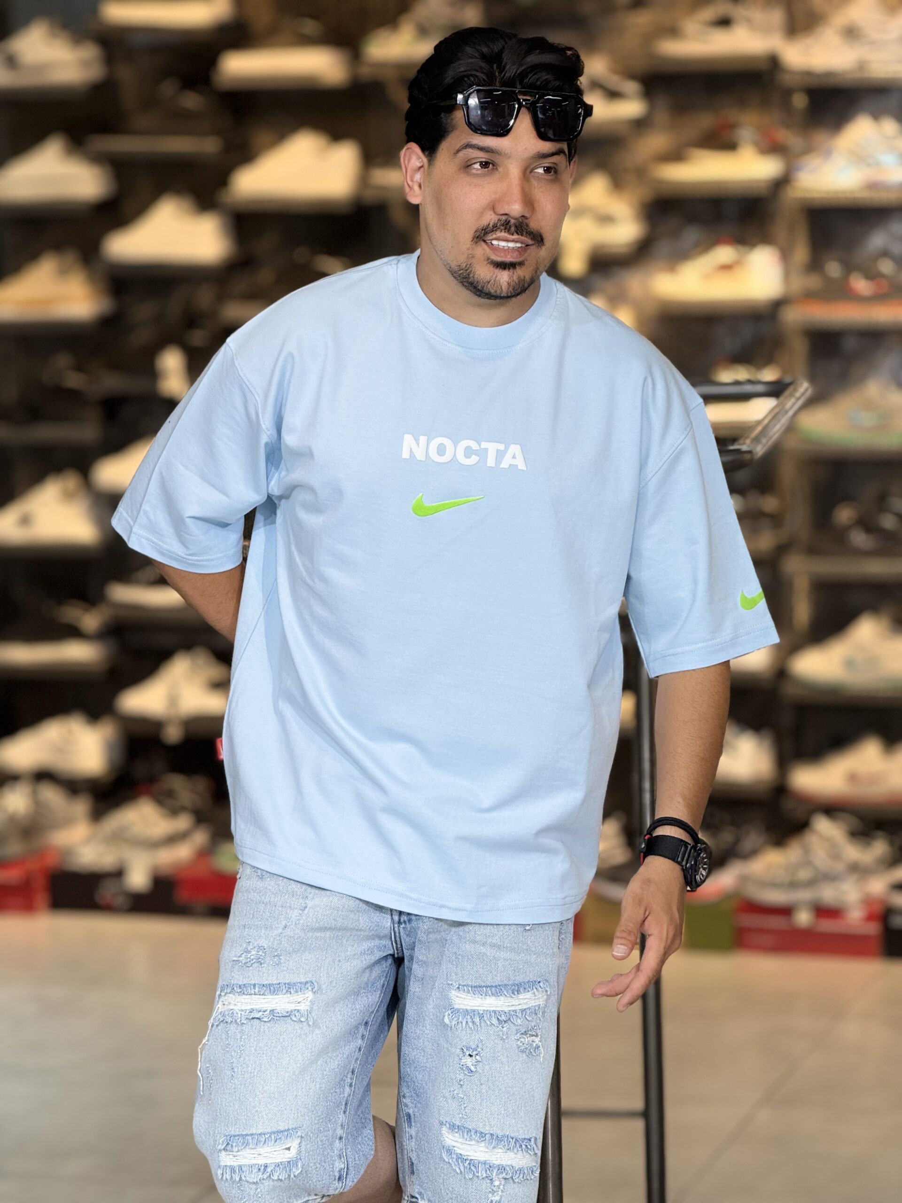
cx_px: 451
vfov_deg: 16.4
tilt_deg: -6.3
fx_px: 4169
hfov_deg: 12.3
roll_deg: +0.3
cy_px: 602
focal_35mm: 120
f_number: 2.8
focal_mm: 15.66
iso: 125
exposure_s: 1/100
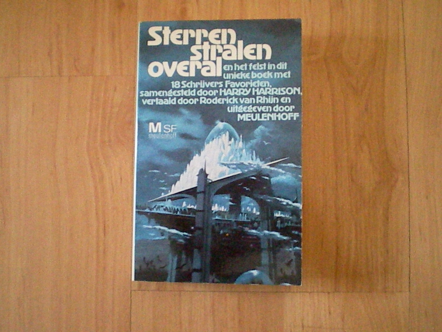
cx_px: 221
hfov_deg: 49.0
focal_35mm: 38
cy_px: 166
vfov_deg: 37.7
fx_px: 485
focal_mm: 6.3
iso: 1845
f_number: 3.1
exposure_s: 1/50
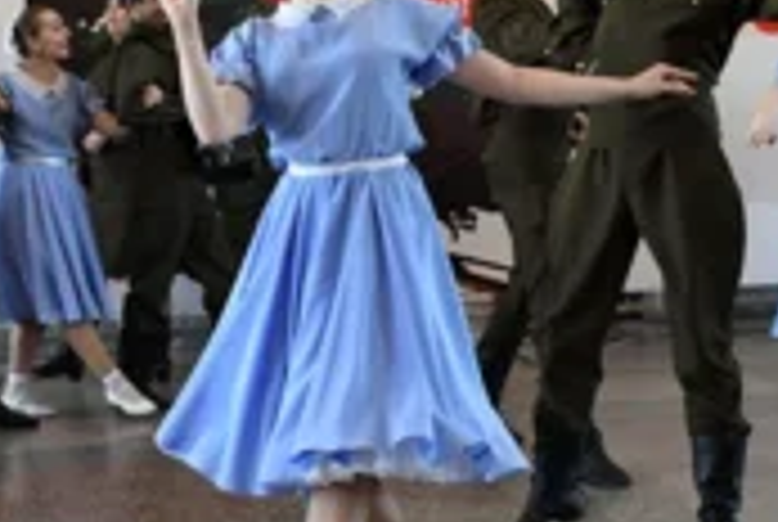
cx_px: 337
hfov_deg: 19.6
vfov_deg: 13.2
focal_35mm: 104
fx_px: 2251
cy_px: 209
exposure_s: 1/125
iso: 4000
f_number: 5
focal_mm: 30
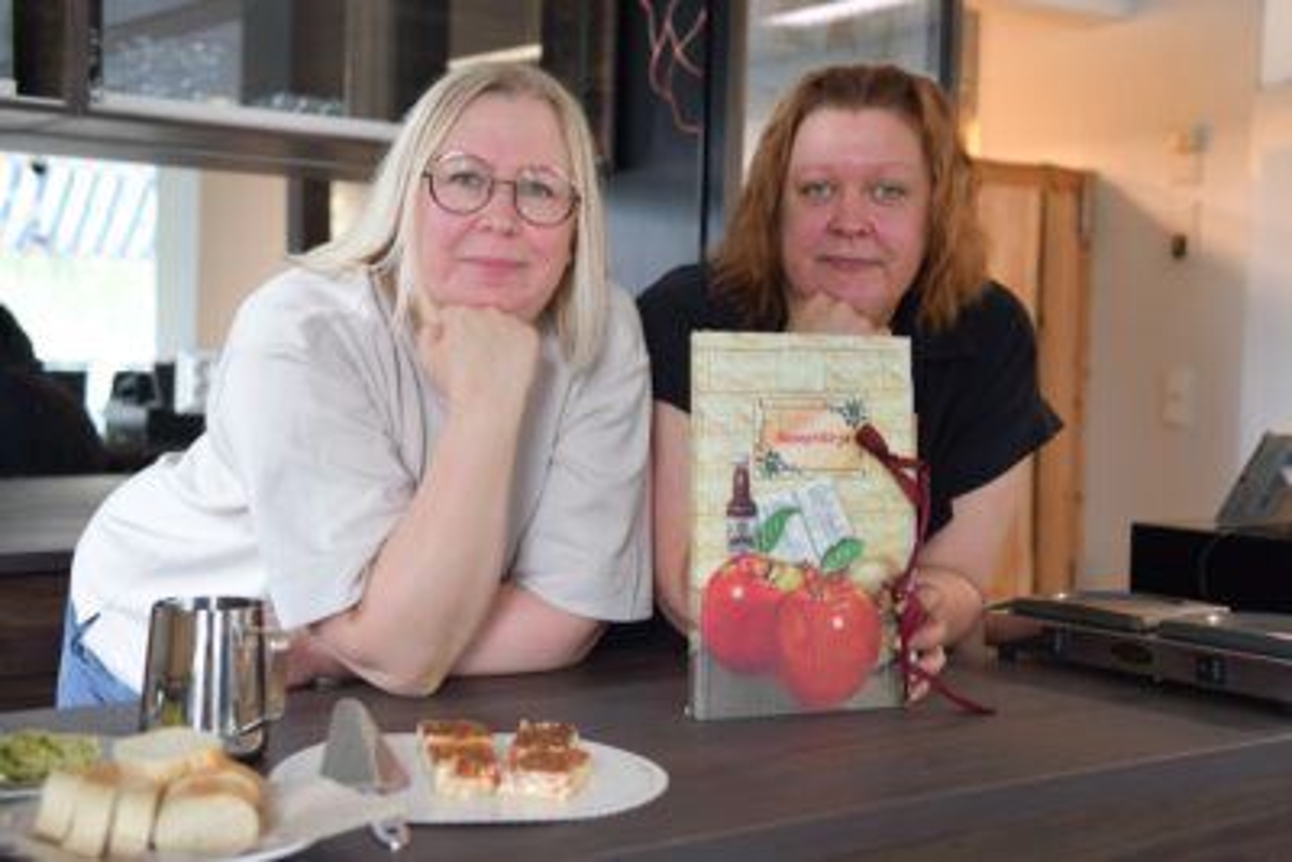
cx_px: 646
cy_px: 431
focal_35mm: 51
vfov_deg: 26.5
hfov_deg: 38.9
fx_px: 1831
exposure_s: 1/40
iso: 640
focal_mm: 34
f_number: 3.2
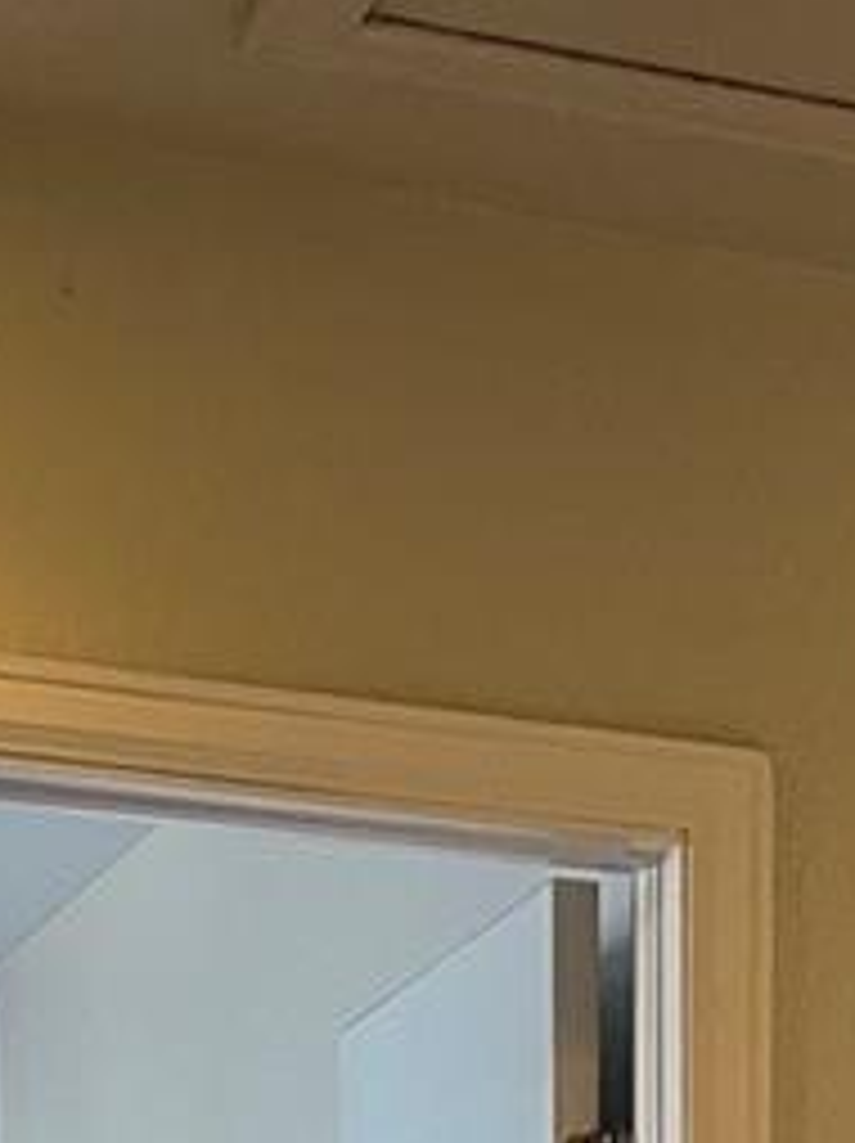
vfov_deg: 13.6
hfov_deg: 11.7
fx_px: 4058
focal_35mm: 123
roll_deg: +0.3
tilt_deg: -8.3
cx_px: 1134
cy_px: 2304
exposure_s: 1/60
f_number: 1.6
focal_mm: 5.1
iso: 160
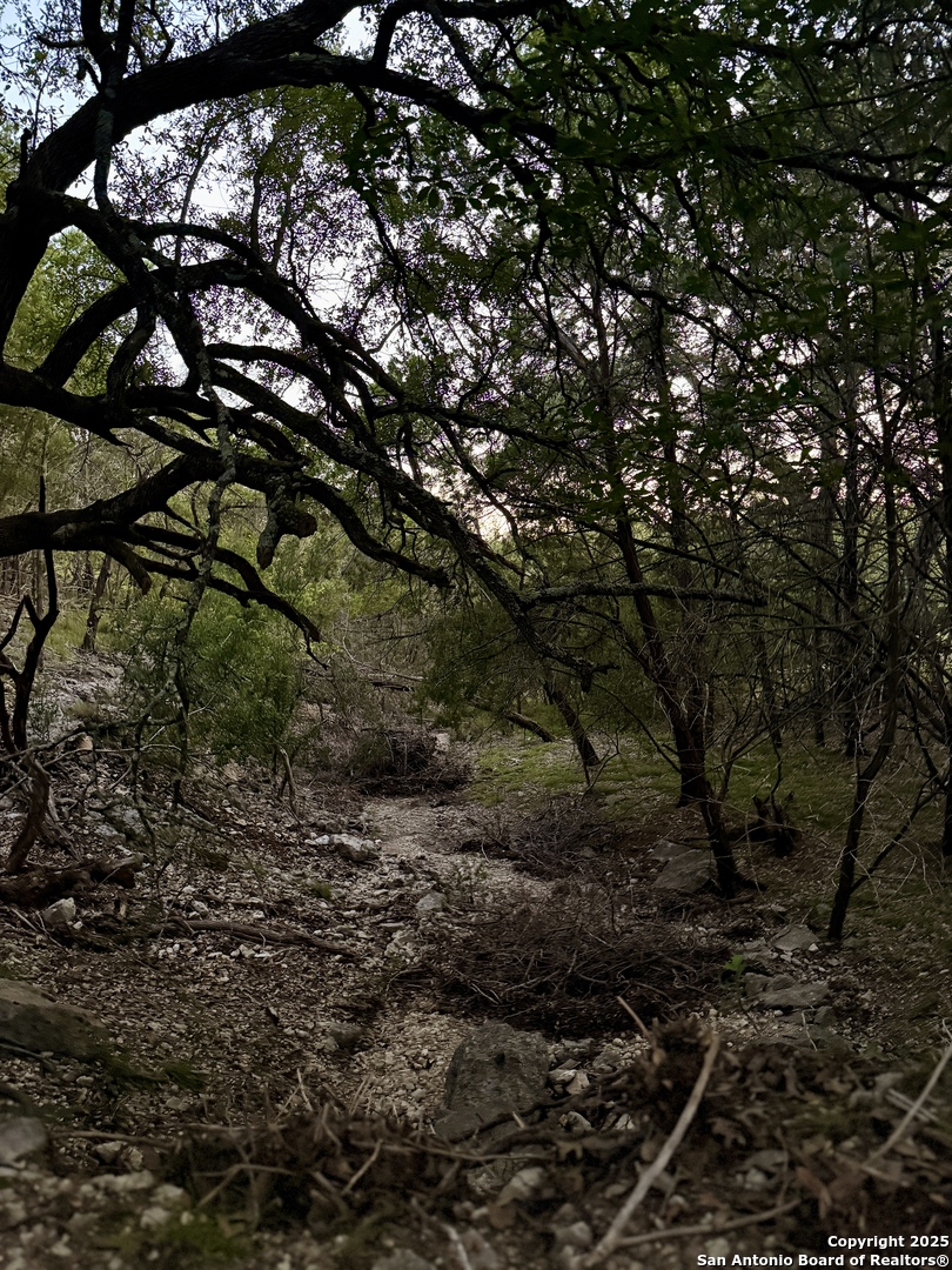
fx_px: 880
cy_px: 635
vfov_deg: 71.6
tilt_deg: -3.4
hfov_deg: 56.8
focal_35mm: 24
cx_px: 476
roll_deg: -0.1
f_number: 1.78
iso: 1000
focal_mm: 6.76
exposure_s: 1/30
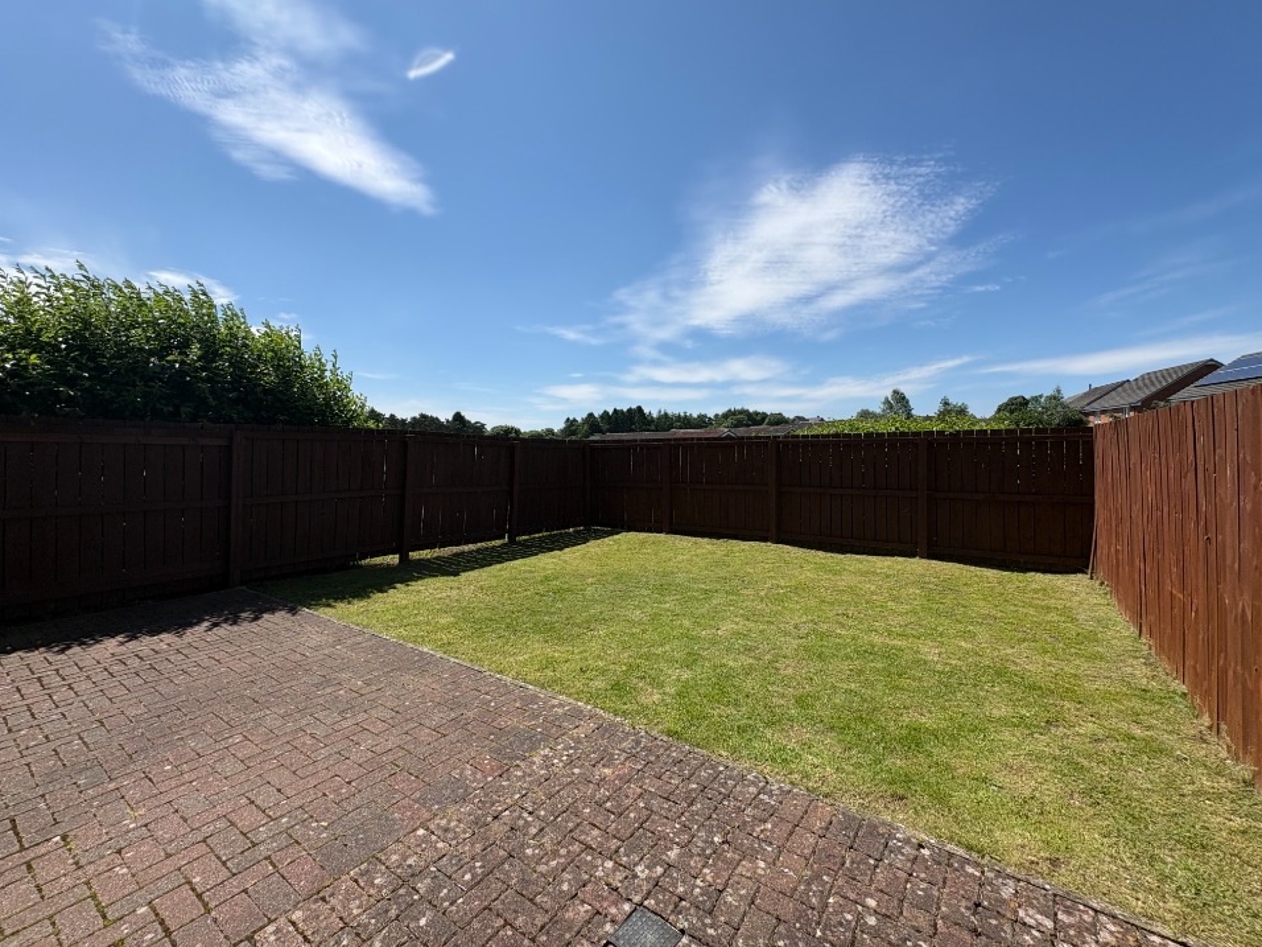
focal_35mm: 15
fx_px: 547
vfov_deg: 81.6
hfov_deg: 98.2
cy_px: 442
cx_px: 620
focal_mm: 2.22
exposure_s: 1/2770
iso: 50
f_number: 2.2
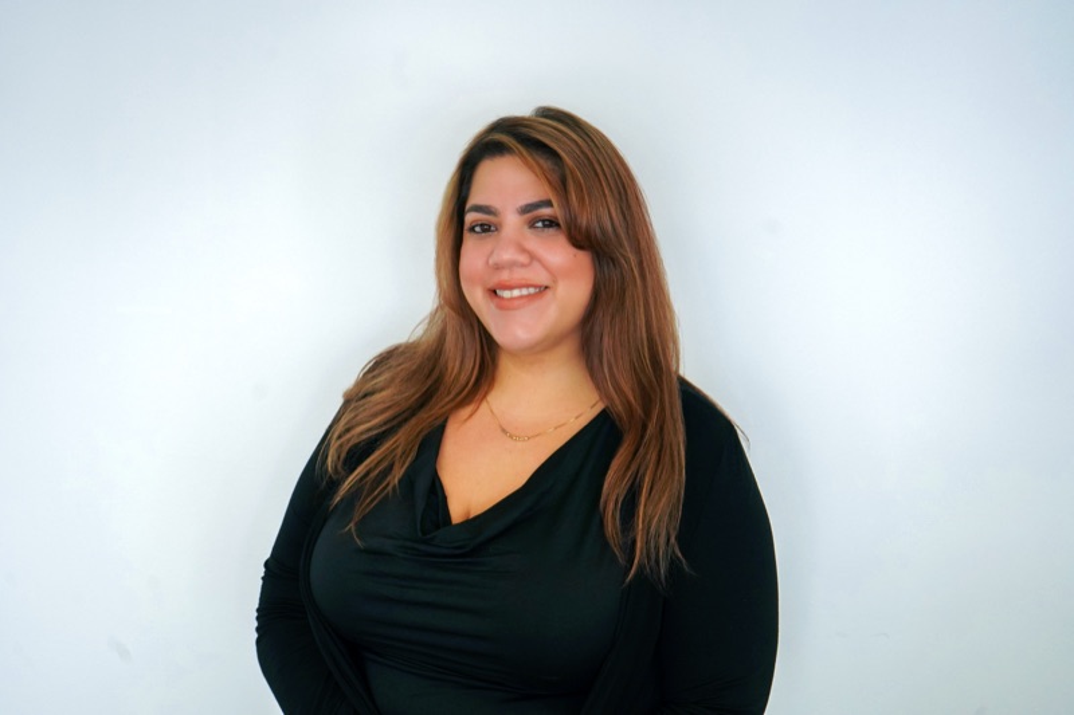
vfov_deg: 24.6
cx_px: 537
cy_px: 358
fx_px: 1640
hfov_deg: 36.3
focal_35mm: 55
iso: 2500
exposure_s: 1/250
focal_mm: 55
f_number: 5.6
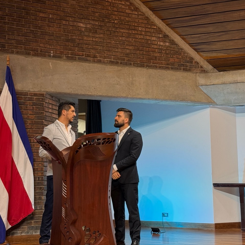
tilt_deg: +6.4
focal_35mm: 57
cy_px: 122
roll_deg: +0.1
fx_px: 456
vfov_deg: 30.0
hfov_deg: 30.0
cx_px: 110
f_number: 1.78
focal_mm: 6.76
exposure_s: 1/60
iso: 250
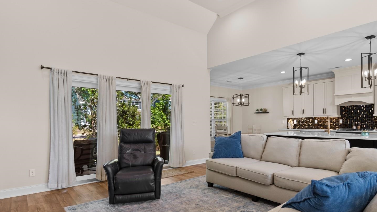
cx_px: 200
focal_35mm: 20
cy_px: 118
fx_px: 200
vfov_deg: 55.7
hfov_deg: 86.5
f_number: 4.8
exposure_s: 1/3
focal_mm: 11.5
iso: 100
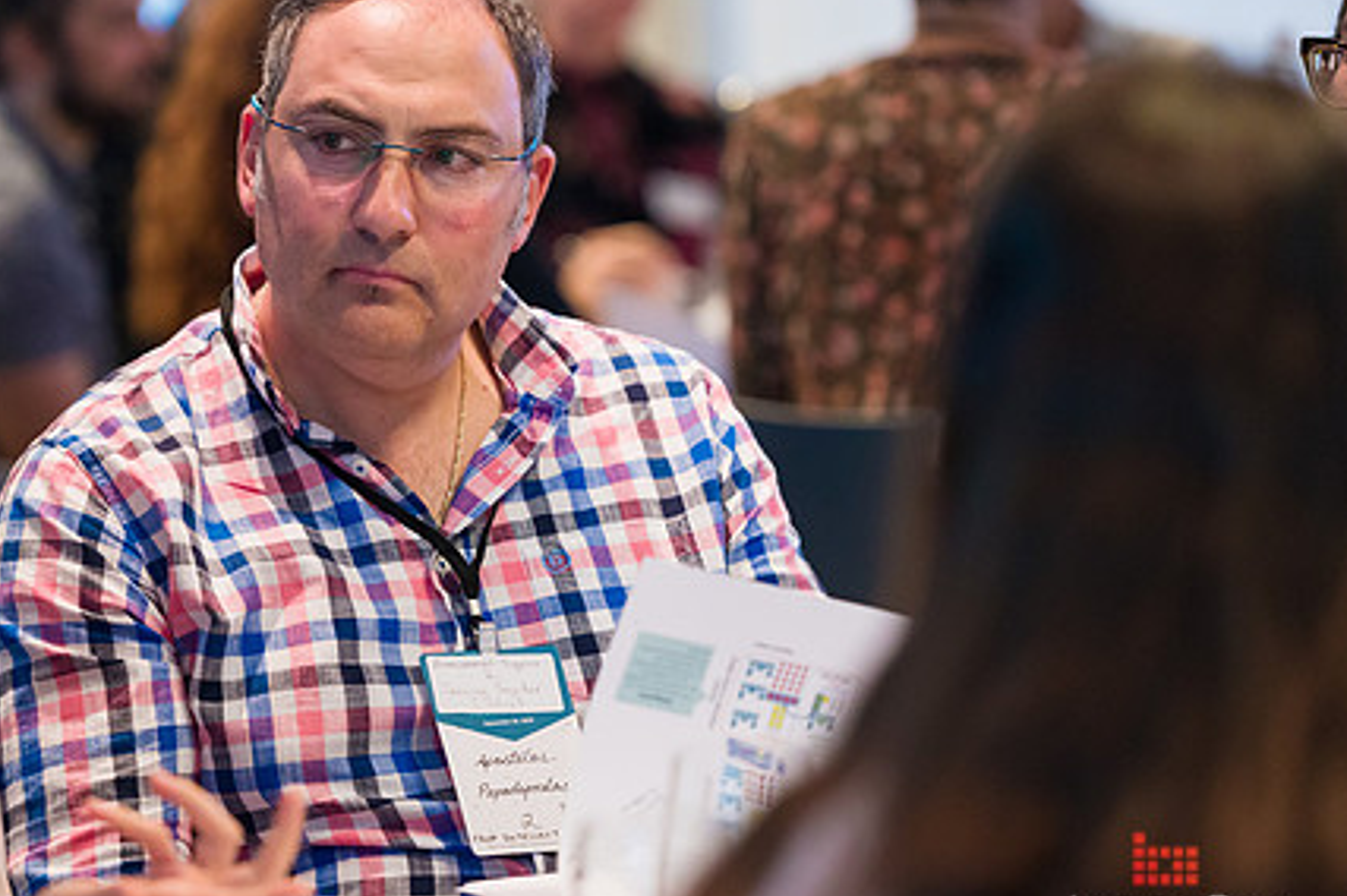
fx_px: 8038
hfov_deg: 9.6
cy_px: 388
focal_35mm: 215
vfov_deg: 6.4
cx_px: 443
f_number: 3.2
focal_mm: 155
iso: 3200
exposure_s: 1/200
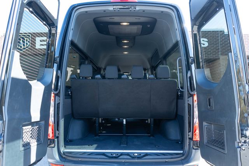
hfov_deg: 65.5
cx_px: 124
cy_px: 83
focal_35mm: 28
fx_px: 194
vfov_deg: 46.4
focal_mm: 28
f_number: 3.5
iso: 400
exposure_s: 1/200
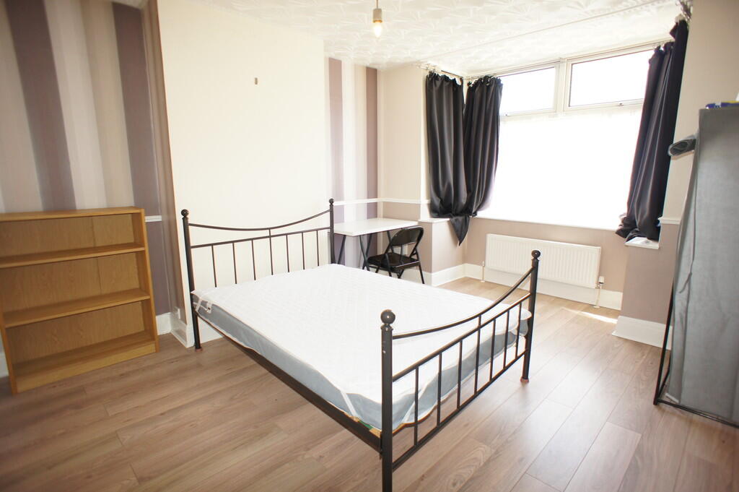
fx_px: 492
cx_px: 370
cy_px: 246
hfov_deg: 73.8
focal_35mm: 24
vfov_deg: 53.1
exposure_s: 1/60
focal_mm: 16
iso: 200
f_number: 3.2
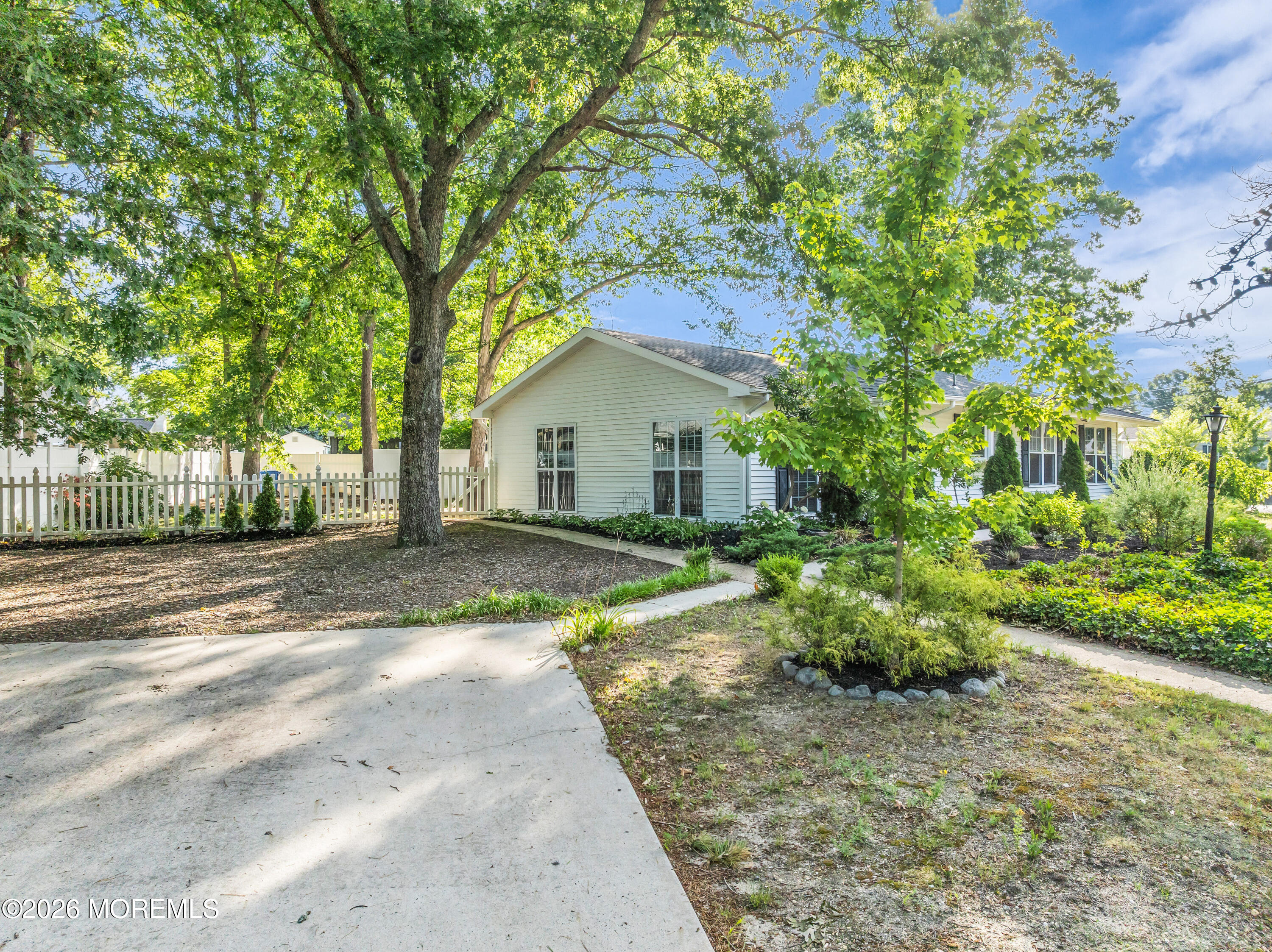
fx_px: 881
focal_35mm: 24
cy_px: 476
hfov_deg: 71.6
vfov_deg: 56.8
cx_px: 636
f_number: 2.8
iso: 400
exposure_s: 1/1250
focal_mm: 12.29
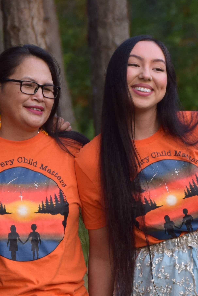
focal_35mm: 520
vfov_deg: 4.0
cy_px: 237
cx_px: 68
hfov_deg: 2.6
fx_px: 4288
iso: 200
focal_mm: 105
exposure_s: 1/125
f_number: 4.8
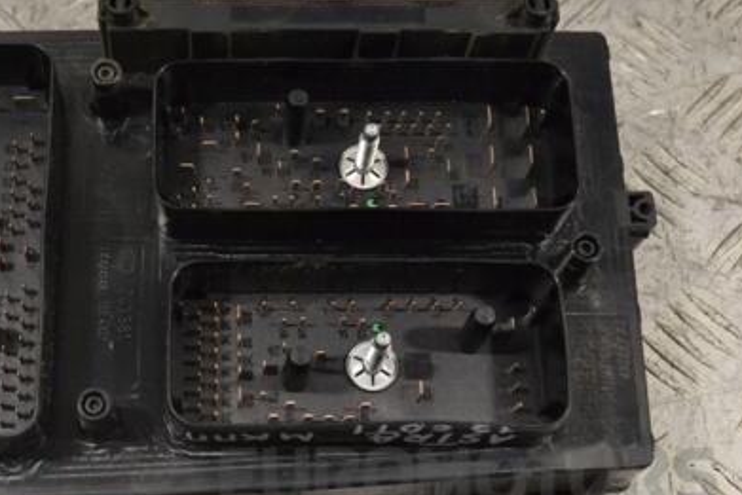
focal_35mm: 69
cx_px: 184
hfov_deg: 28.8
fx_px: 1423
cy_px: 224
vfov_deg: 19.7
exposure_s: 1/250
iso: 3200
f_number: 8
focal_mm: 30
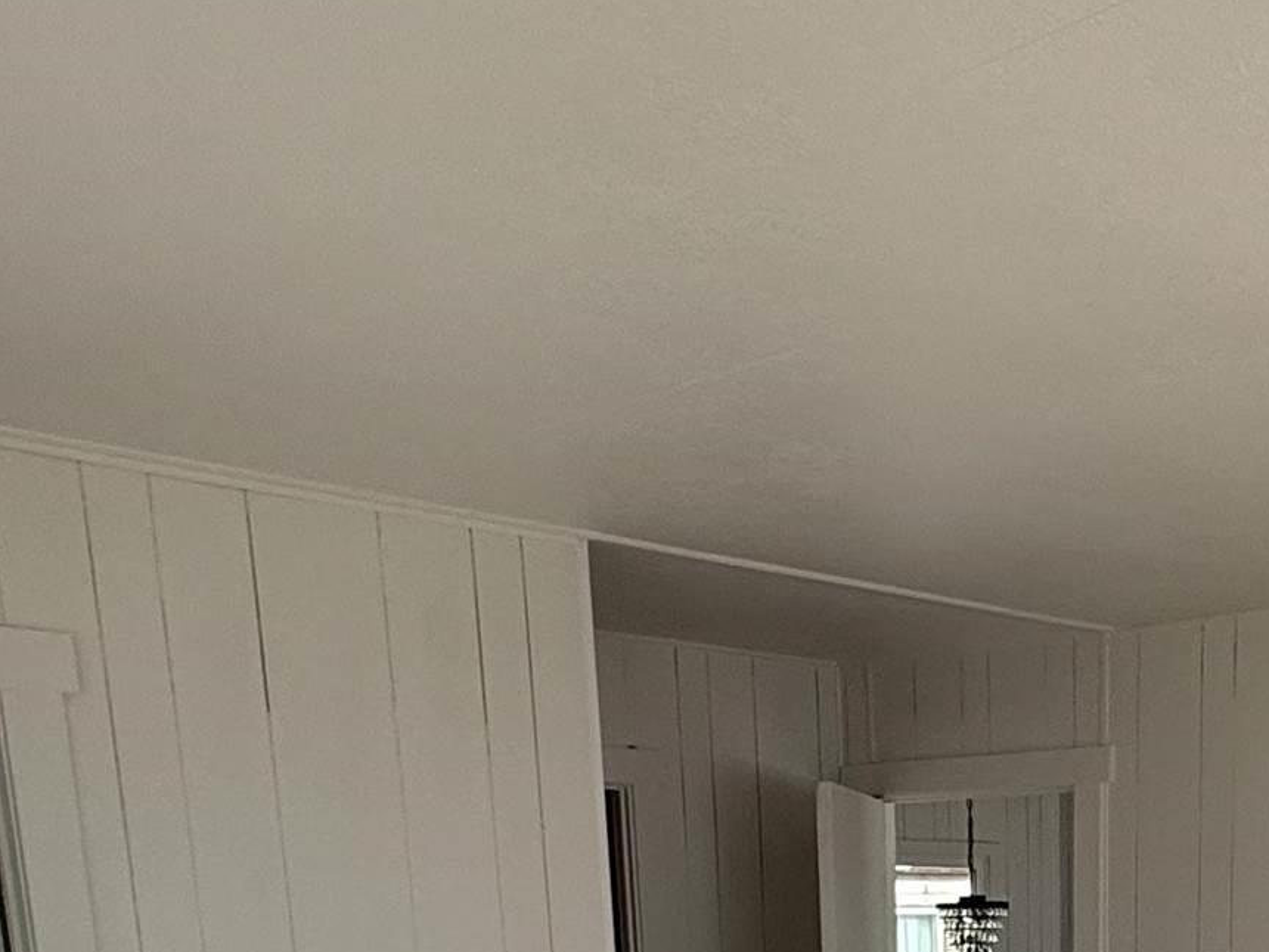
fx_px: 1833
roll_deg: +0.5
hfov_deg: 36.2
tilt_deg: -13.0
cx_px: 1108
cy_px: 1352
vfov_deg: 24.1
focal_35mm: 50
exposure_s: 1/99
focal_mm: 2.22
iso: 80
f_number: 2.2
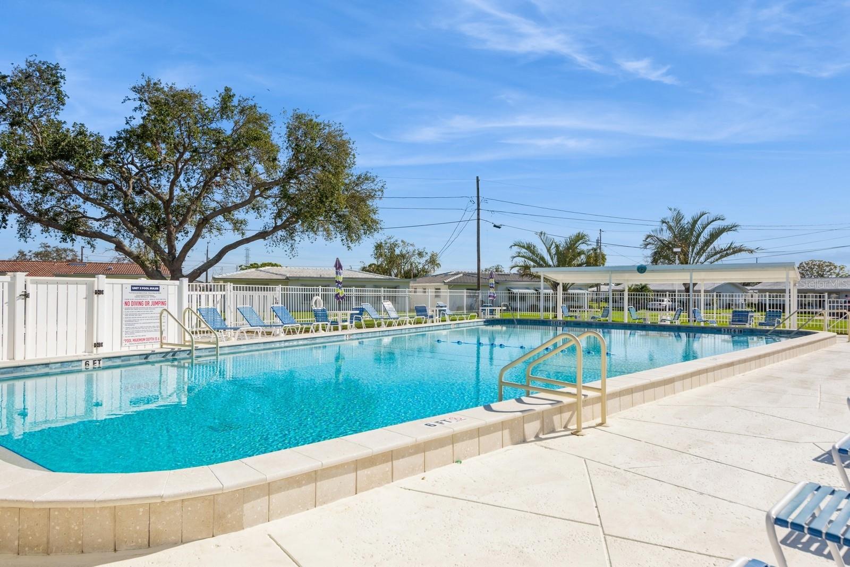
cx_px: 425
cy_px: 284
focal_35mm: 22
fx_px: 531
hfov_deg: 77.3
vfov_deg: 56.1
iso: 200
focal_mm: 15
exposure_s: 1/800
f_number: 8
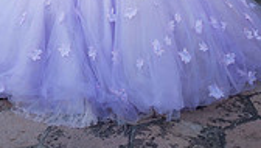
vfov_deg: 16.5
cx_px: 71
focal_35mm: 56
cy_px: -146
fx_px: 388
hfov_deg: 36.5
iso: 125
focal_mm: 20
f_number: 2.8
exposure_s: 1/500
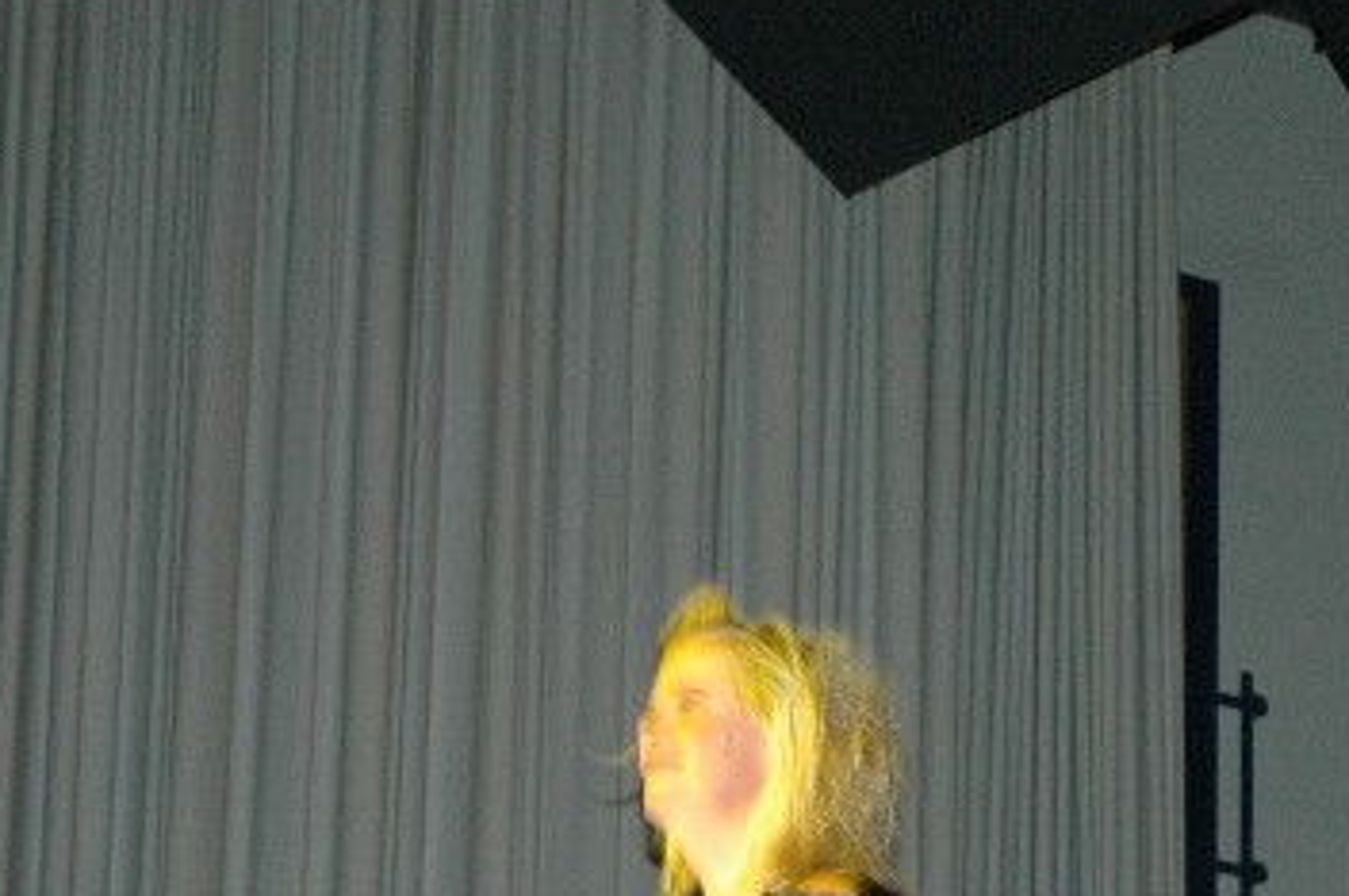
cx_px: 1115
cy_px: 846
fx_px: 5615
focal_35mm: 150
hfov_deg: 13.6
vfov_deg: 9.1
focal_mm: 44
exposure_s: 1/60
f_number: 4.5
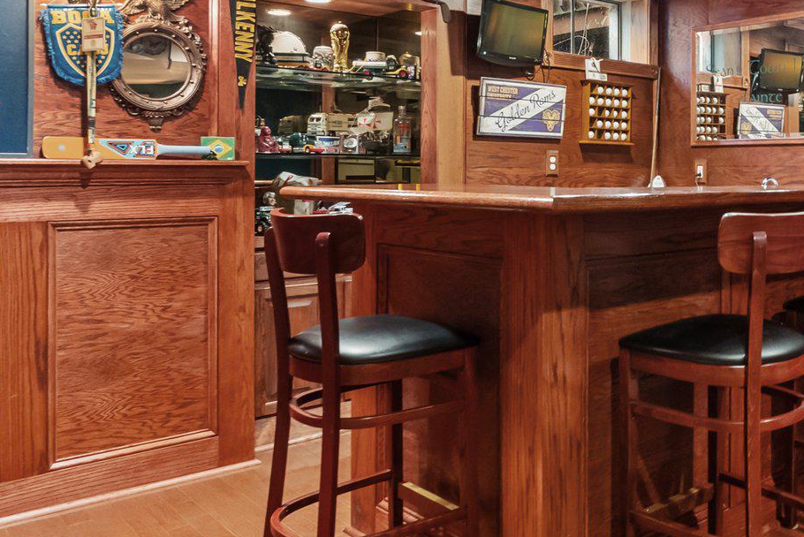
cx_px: 612
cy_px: 204
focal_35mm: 36
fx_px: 804
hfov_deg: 50.7
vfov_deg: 36.7
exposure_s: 1/3
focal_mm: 16
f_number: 8
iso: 4000
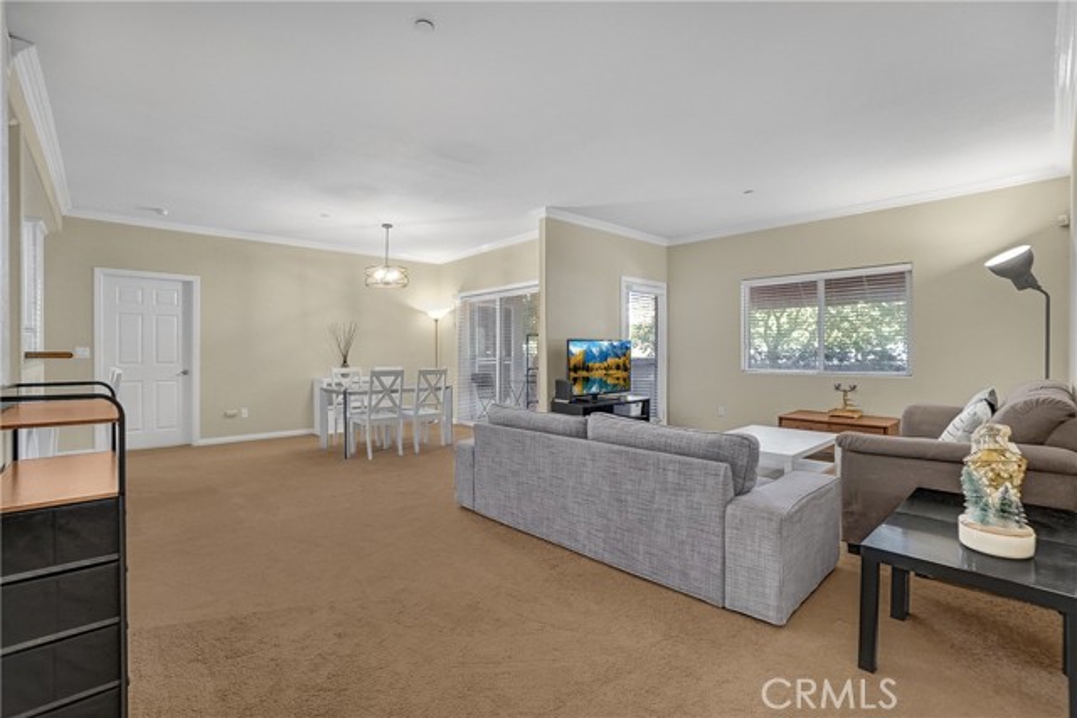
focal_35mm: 15
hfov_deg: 100.4
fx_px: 449
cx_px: 538
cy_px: 359
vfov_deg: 77.4
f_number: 4.5
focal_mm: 10
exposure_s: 1/80
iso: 1250
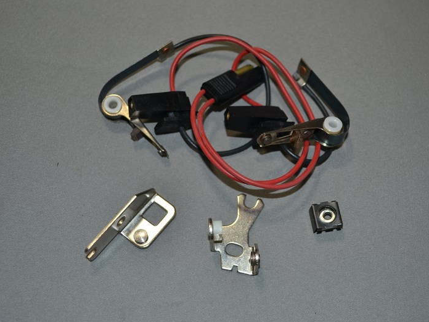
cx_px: 235
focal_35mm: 53
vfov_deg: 27.5
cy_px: 163
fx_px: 657
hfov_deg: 36.1
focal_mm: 32
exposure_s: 1/80
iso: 180
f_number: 4.8
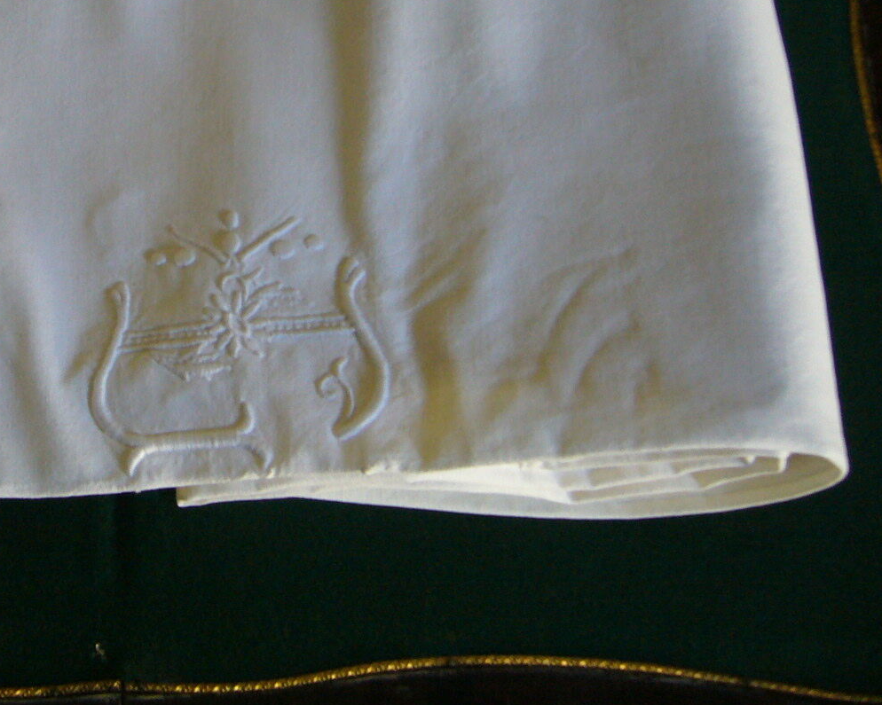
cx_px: 173
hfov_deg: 33.2
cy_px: 200
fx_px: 1436
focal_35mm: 55
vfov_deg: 27.3
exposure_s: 1/8
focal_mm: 5.8
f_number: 2.8
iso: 200
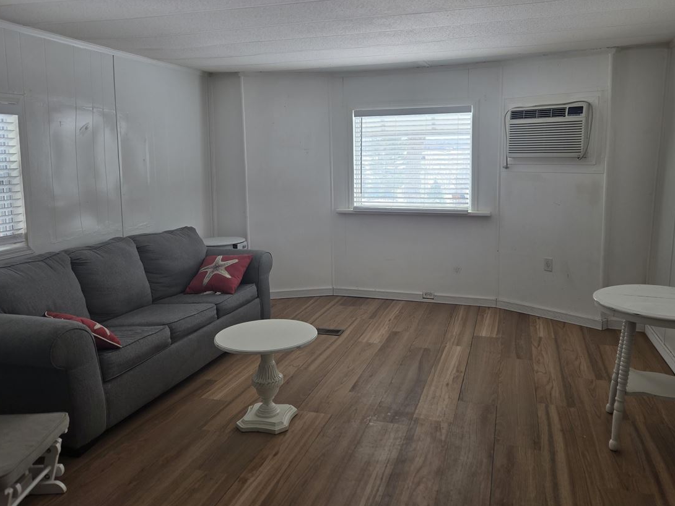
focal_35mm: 27
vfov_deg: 51.3
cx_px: 359
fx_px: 527
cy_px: 226
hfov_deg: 65.3
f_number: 1.8
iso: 25
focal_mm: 5.4
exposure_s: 1/142
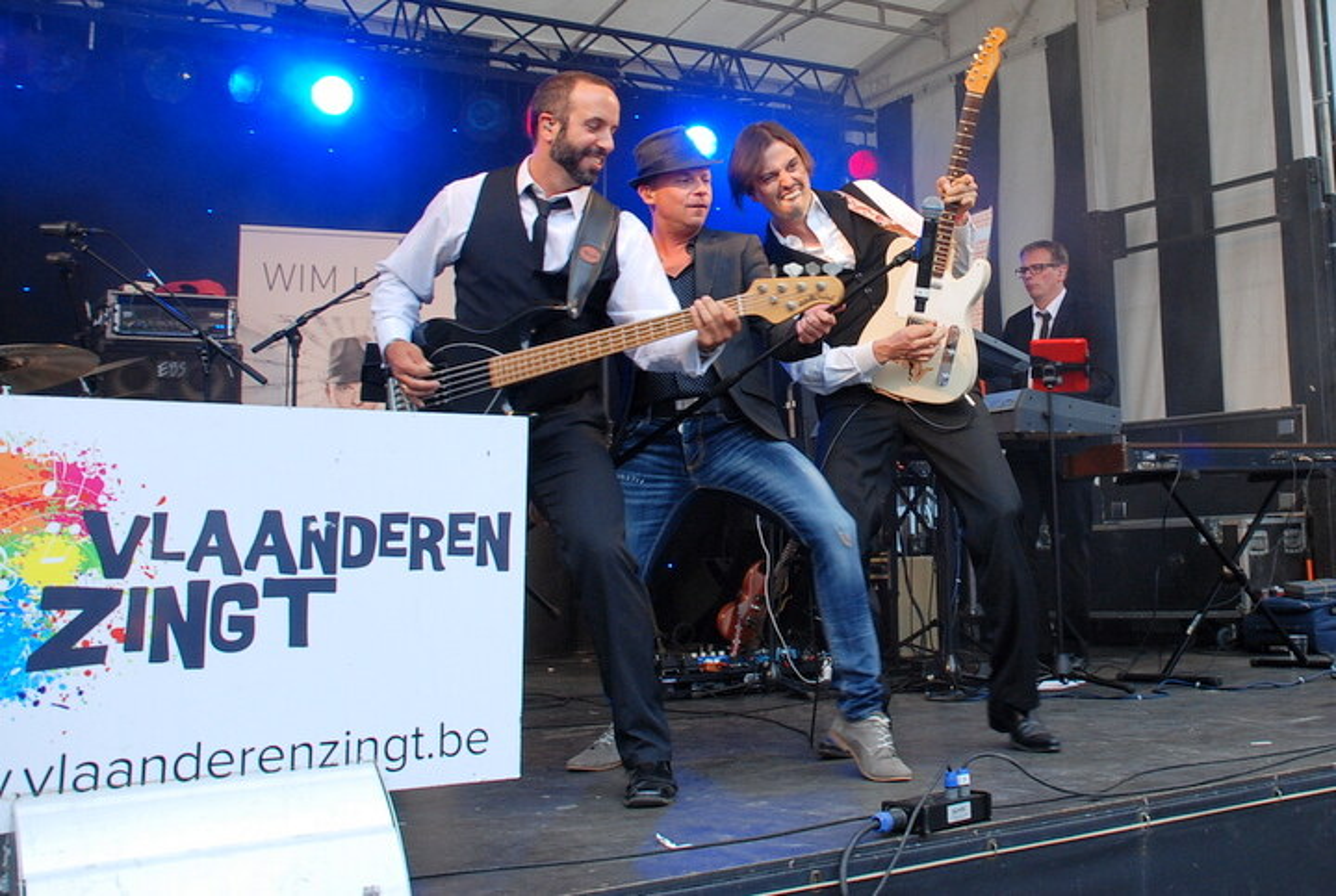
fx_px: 1227
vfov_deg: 40.1
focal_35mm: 33
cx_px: 668
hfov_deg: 57.1
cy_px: 448
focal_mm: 22
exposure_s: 1/80
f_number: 5
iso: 320
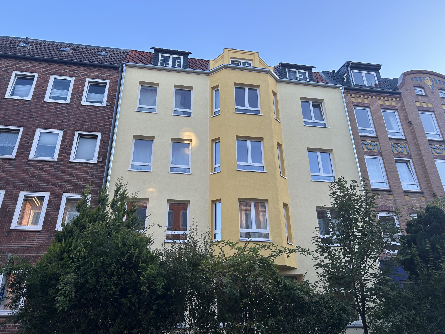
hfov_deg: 67.3
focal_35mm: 26
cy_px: 167
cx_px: 222
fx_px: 334
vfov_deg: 53.1
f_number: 1.5
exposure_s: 1/381
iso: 50
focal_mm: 5.7
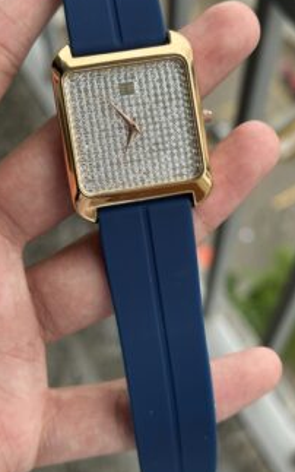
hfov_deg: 20.6
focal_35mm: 63
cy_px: 200
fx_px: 810
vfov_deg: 32.4
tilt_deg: -63.3
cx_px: 166
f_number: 1.78
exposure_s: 1/192
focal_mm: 6.86
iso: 50
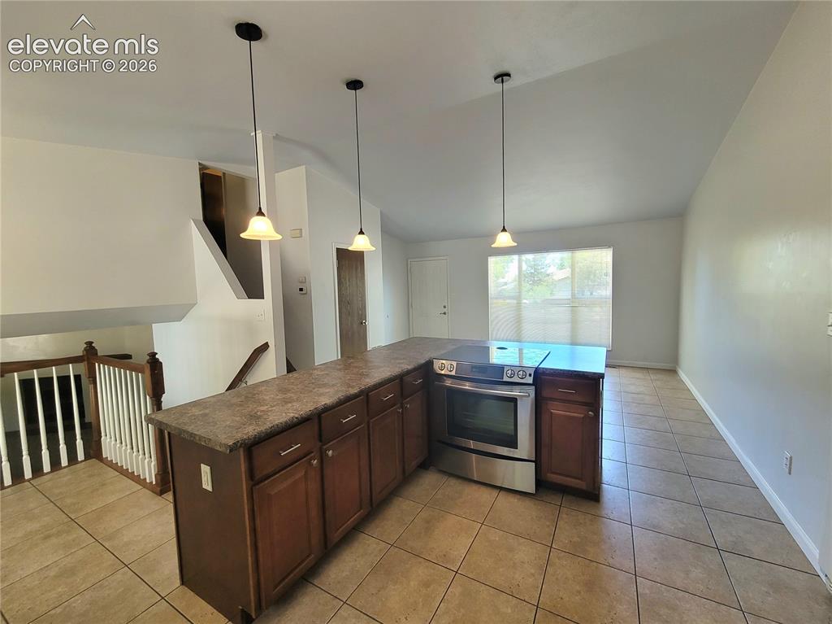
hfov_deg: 106.2
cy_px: 312
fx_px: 312
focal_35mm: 13
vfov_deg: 89.9
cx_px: 416
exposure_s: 1/60.2
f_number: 2.2
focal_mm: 2.2
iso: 125
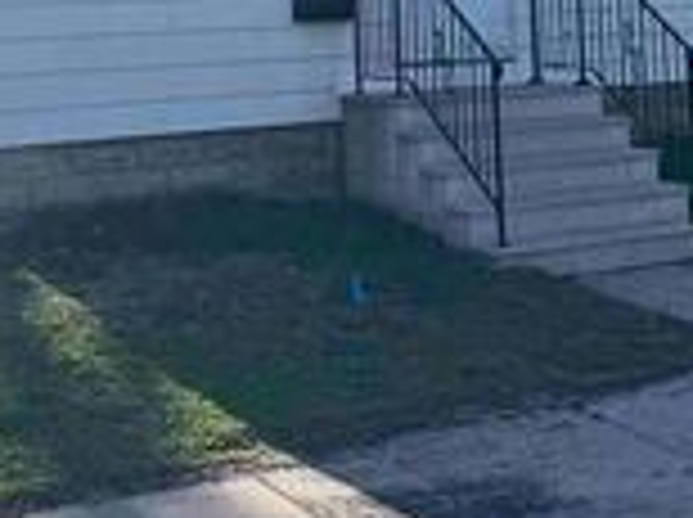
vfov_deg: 17.6
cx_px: 464
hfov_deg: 24.9
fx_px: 1559
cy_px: -169
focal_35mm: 78
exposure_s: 1/2833
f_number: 1.78
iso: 80
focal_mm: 6.76
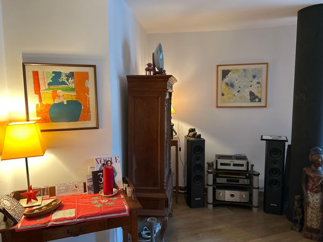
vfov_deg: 53.1
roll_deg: -0.1
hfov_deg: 67.3
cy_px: 121
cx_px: 162
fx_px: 243
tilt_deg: -5.7
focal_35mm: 26
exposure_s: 1/50
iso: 160
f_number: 1.5
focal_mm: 5.7
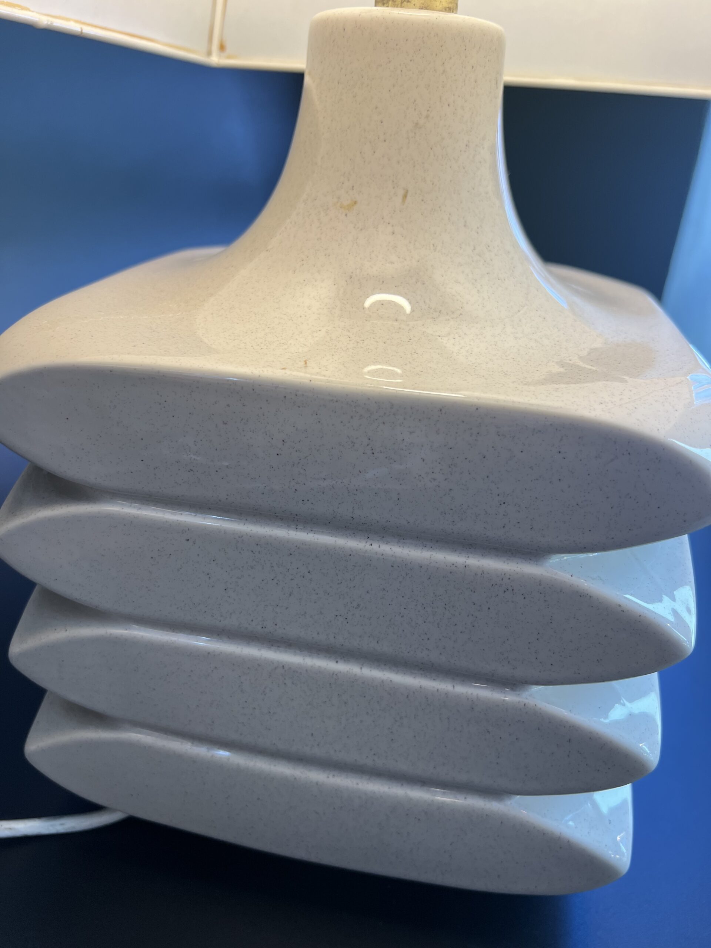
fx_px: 712
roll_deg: -4.6
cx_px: 356
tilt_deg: -25.3
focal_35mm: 26
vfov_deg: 67.3
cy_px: 474
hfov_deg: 53.1
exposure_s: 1/100
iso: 40
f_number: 1.5
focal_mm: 5.7
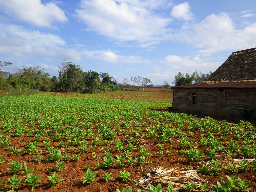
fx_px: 207
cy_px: 96
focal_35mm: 28
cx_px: 128
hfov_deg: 63.4
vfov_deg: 49.7
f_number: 8.3
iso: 80
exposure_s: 1/125
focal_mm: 5
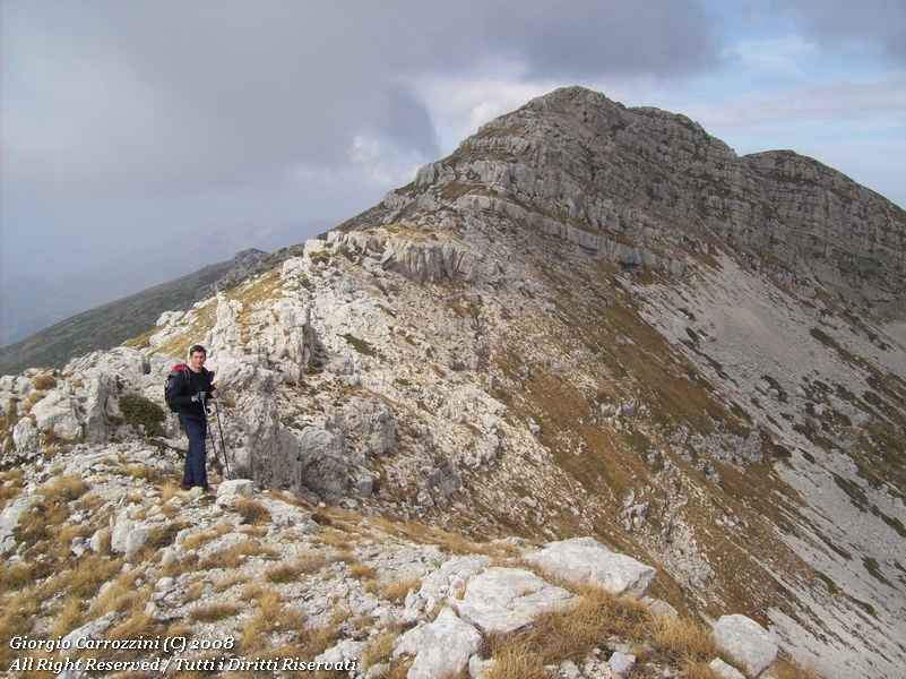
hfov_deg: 51.4
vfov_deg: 39.6
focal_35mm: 36
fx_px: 942
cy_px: 340
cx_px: 453
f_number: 4.8
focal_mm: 6
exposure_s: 1/485
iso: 80
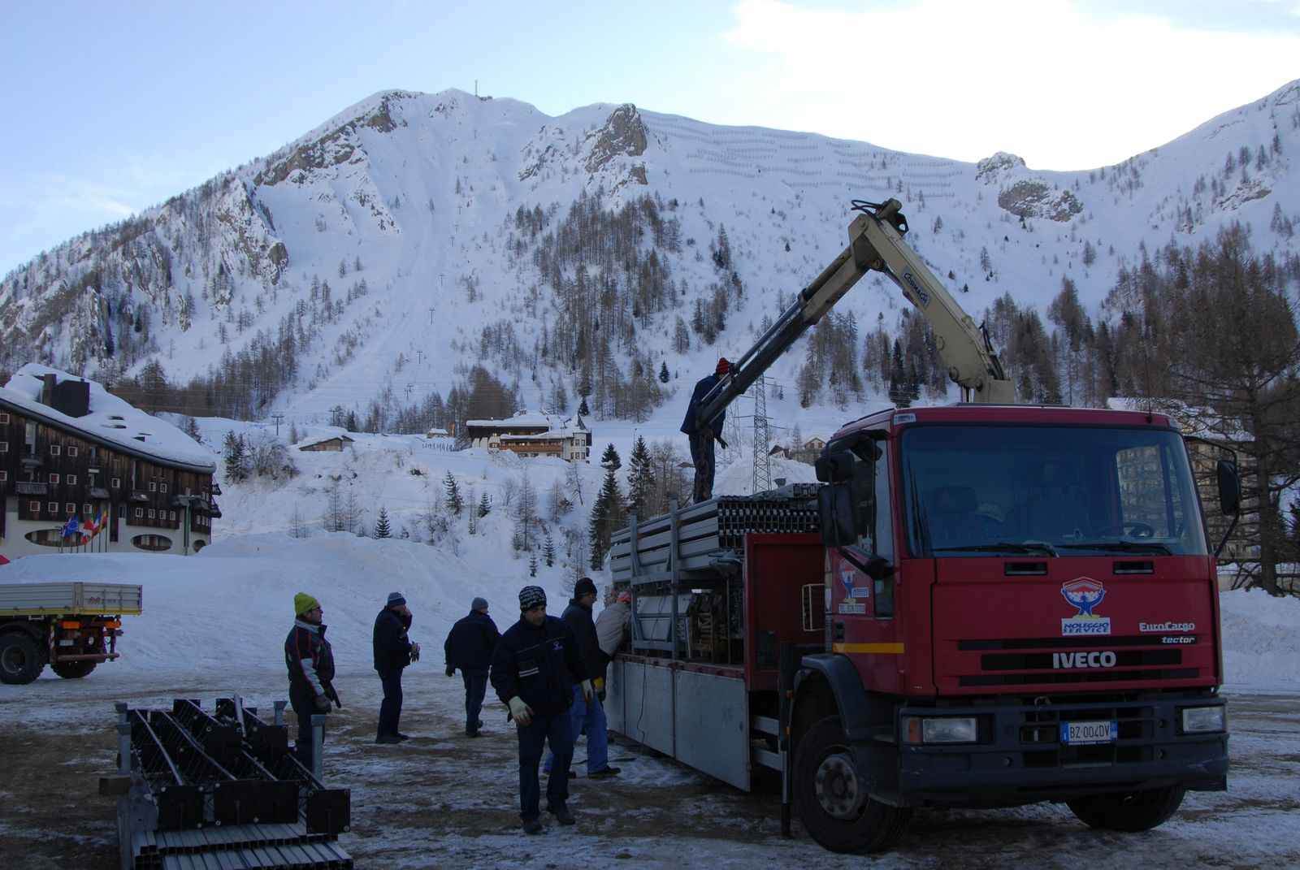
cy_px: 435
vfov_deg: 37.0
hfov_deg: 53.1
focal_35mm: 36
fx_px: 1302
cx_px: 650
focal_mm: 24
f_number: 7.1
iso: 125
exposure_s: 1/160
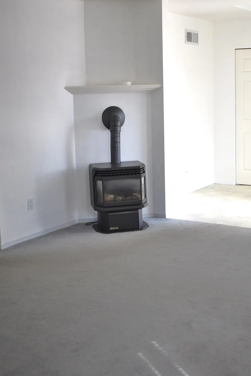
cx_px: 160
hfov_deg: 27.4
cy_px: 153
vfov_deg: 40.2
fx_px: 513
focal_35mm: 49
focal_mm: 24
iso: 640
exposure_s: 1/250
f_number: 4
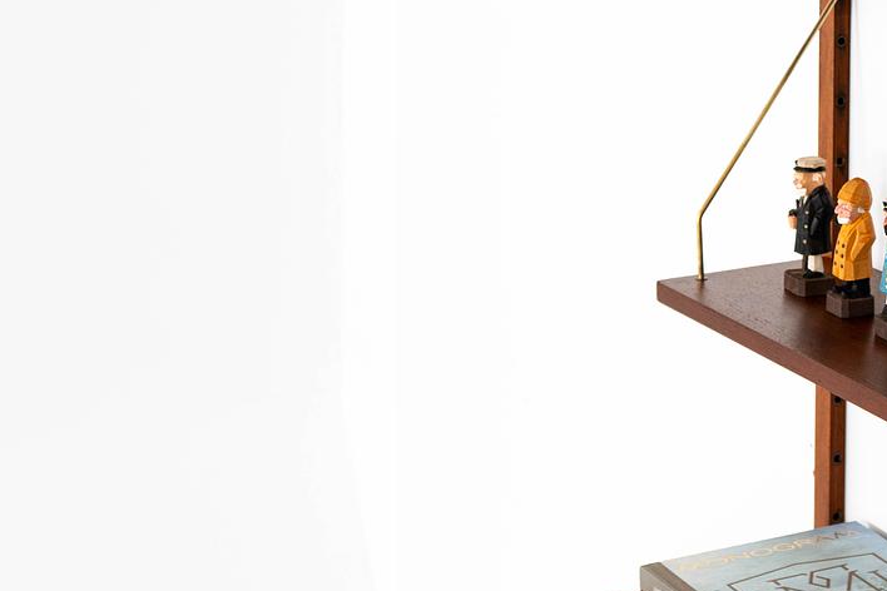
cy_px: -210
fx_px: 2365
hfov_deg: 20.0
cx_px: 1052
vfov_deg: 13.6
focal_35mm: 96
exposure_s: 1/30
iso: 500
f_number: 4
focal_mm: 34
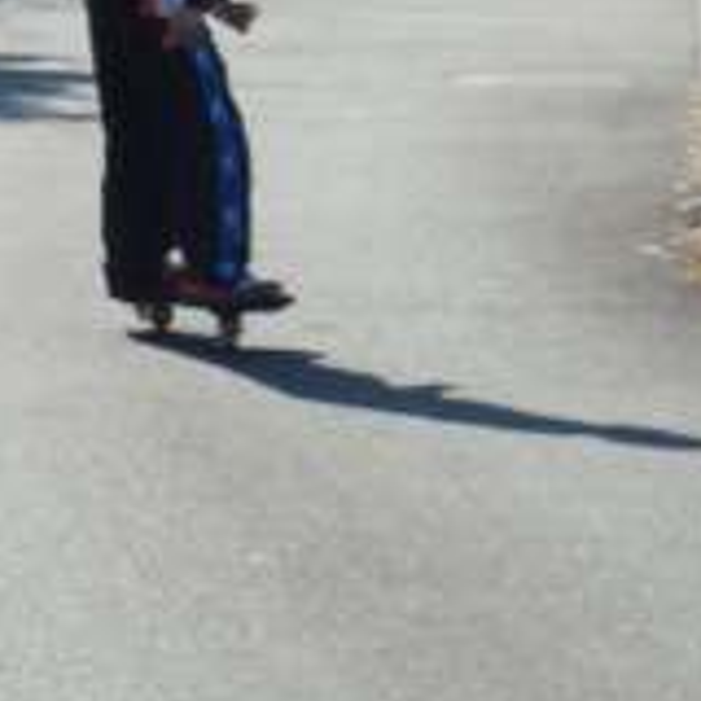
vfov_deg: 5.6
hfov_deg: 5.6
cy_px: 245
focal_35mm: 314
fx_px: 7194
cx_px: 443
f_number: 4.4
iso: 125
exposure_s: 1/500
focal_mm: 12.6
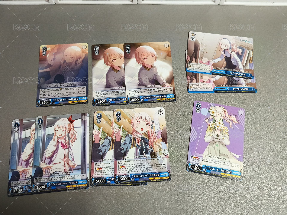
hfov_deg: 61.7
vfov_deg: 48.2
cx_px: 144
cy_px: 108
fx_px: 240
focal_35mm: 29
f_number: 1.75
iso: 800
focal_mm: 5.24
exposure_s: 1/60
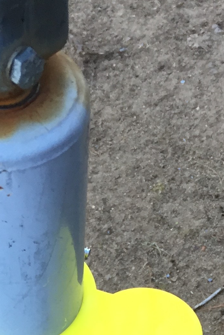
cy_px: 490
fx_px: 877
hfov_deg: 14.5
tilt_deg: -64.4
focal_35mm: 94
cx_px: 57
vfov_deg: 19.2
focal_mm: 4.15
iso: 32
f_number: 2.2
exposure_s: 1/40
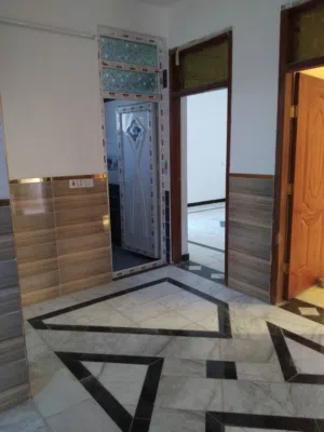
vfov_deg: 63.4
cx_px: 162
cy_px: 216
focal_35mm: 28
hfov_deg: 49.7
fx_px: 349
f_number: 2
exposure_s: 1/30
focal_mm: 2.96
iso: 566
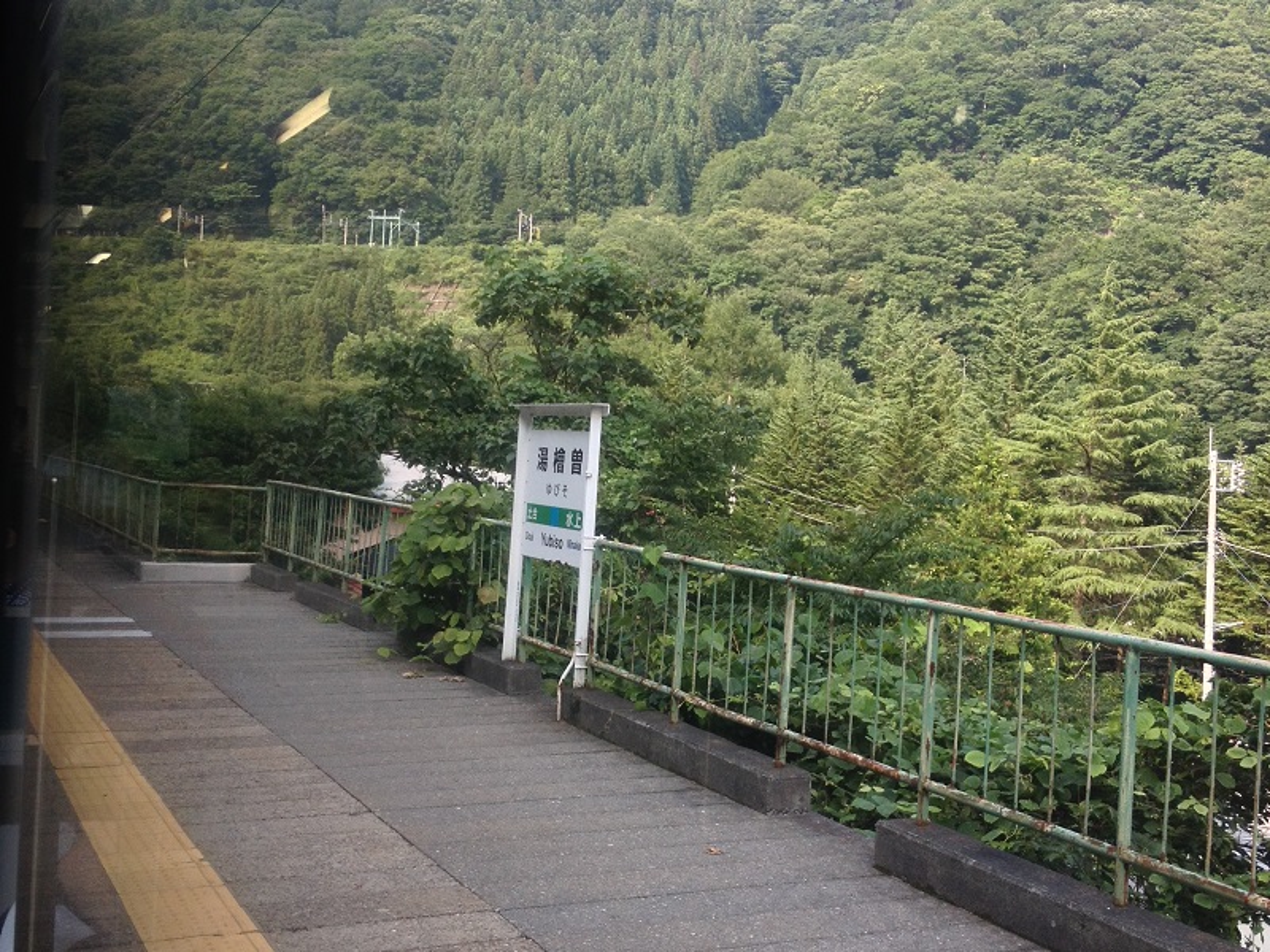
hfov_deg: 52.6
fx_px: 1284
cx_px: 635
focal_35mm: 35
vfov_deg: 40.7
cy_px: 476
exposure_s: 1/363
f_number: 2.4
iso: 50
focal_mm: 4.28
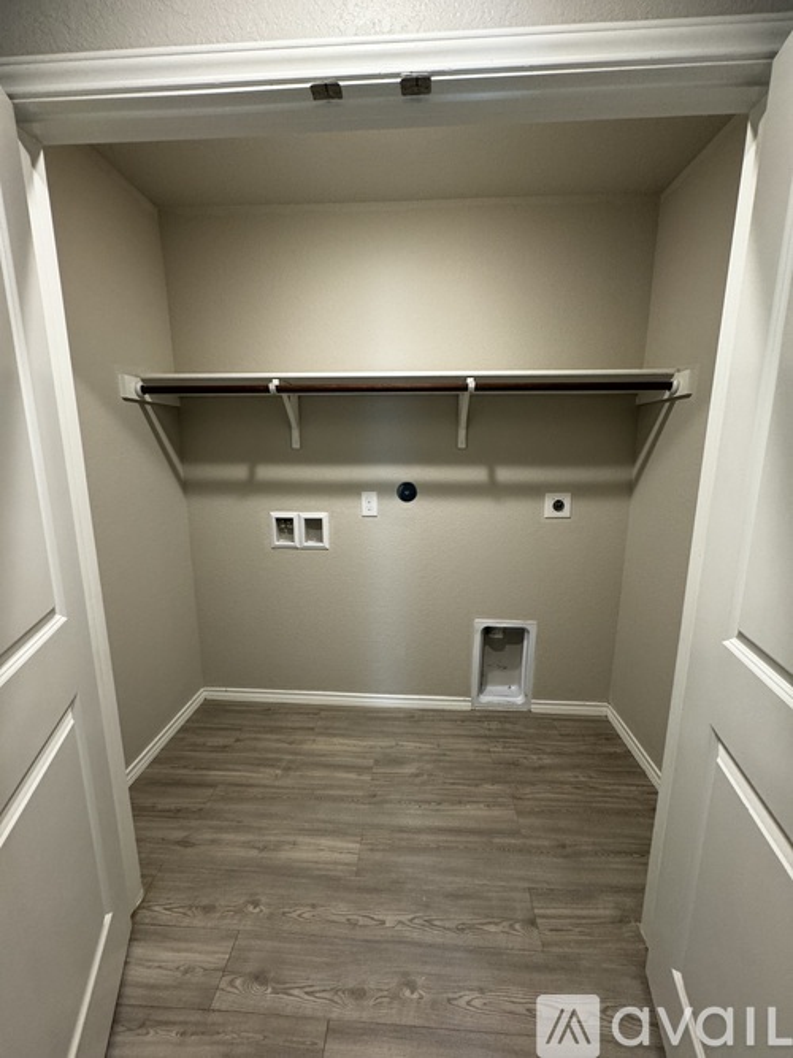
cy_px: 529
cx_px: 396
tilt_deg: -10.5
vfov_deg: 102.1
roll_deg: +1.1
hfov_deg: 85.7
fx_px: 428
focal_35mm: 14
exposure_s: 1/60
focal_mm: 2.22
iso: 200
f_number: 2.2
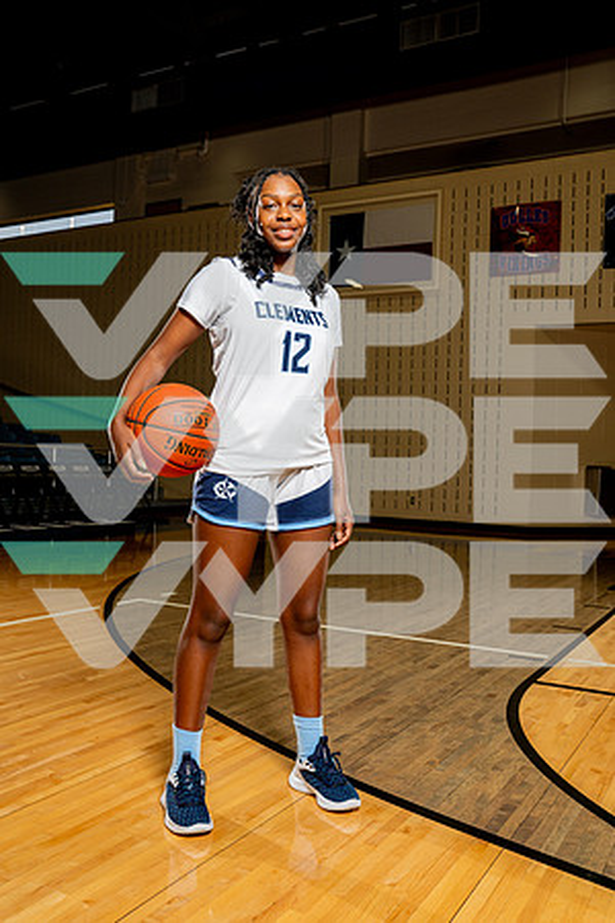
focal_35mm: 32
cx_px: 308
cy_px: 462
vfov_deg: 58.7
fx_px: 820
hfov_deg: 41.1
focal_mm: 32
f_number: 6.3
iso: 400
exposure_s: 1/250
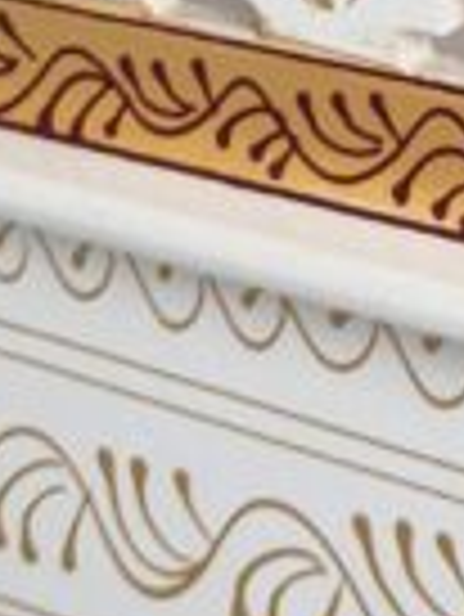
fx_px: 3158
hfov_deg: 8.2
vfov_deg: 10.1
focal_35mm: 177
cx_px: 721
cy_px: -744
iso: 50
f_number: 1.8
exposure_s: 1/120
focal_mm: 5.4
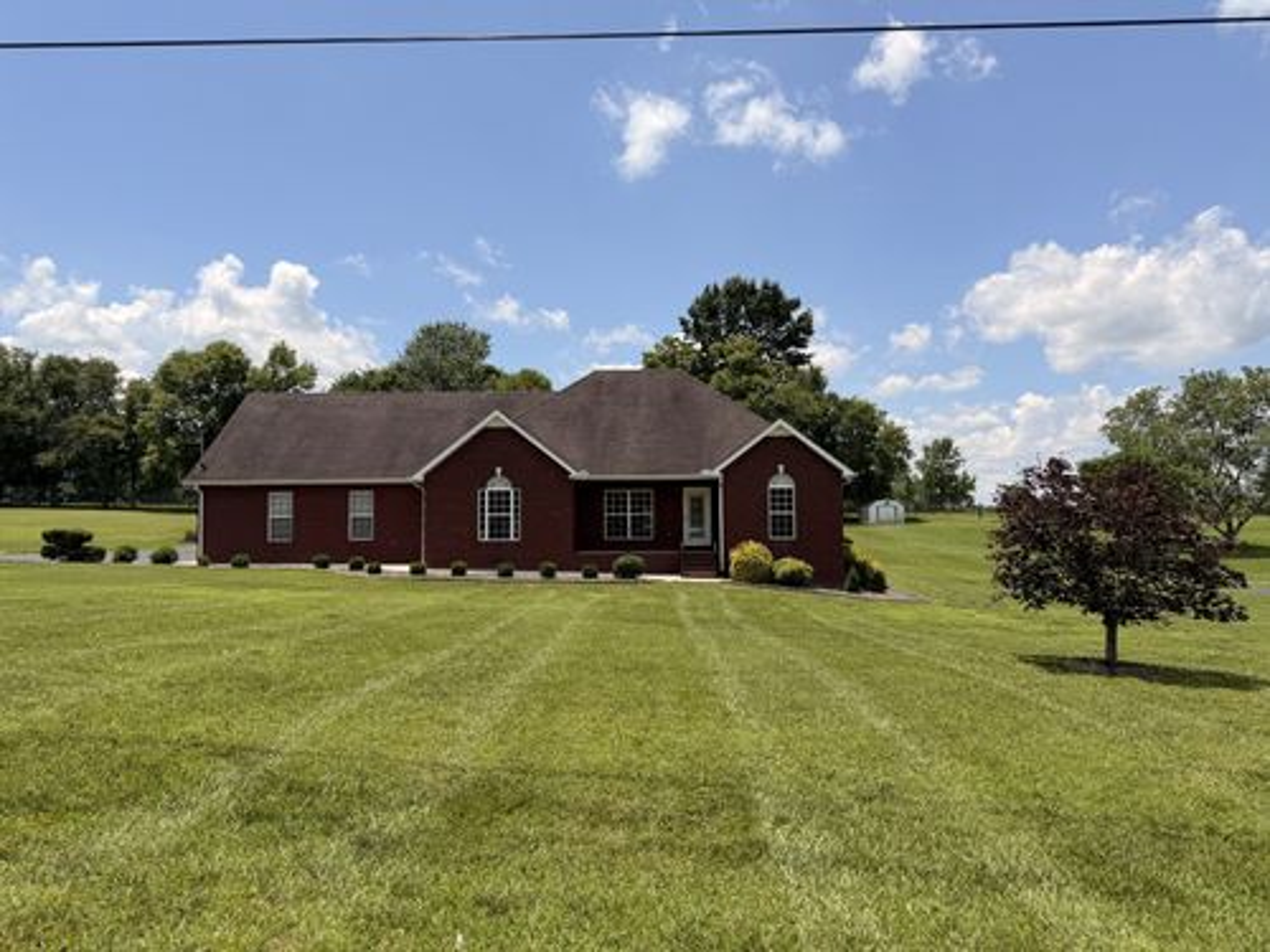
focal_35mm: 24
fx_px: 881
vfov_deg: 56.8
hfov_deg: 71.6
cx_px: 635
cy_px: 476
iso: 80
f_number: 1.78
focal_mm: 6.76
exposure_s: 1/5714
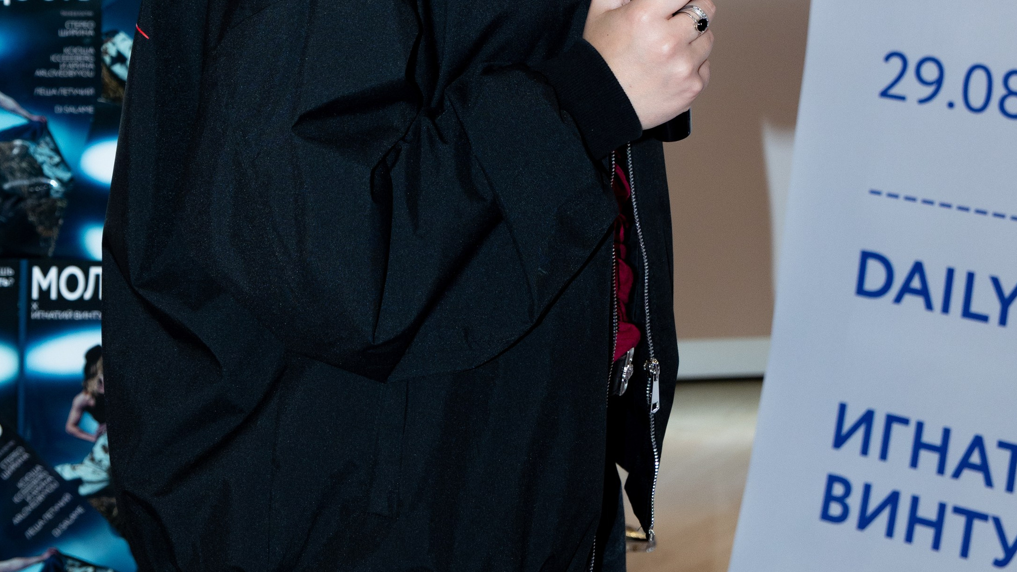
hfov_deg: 18.9
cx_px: 483
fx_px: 3047
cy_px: -135
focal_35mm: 113
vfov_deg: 10.5
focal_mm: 38
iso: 400
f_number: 3.5
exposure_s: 1/250
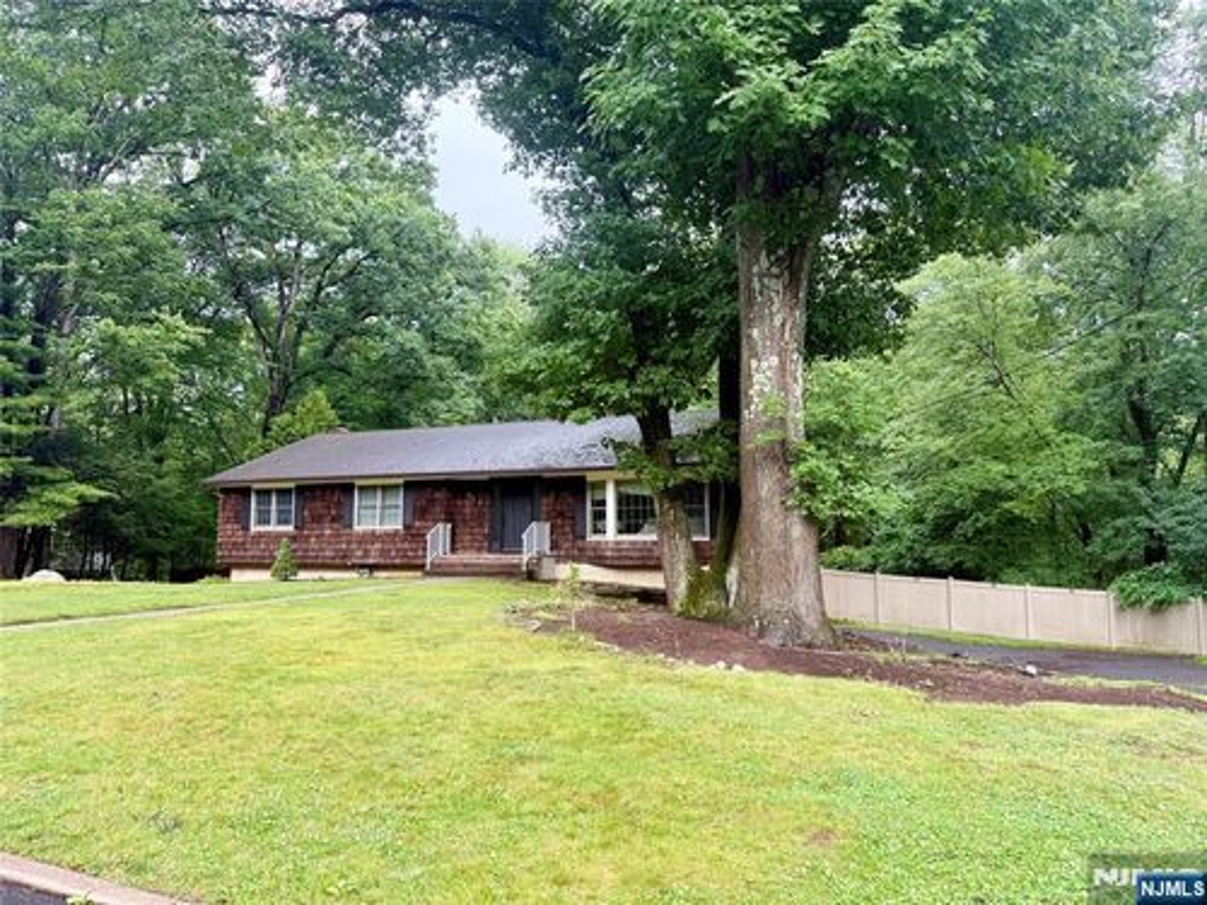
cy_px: 452
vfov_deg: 56.8
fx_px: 837
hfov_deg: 71.6
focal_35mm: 24
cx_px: 604
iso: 100
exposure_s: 1/385
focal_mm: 6.76
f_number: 1.78
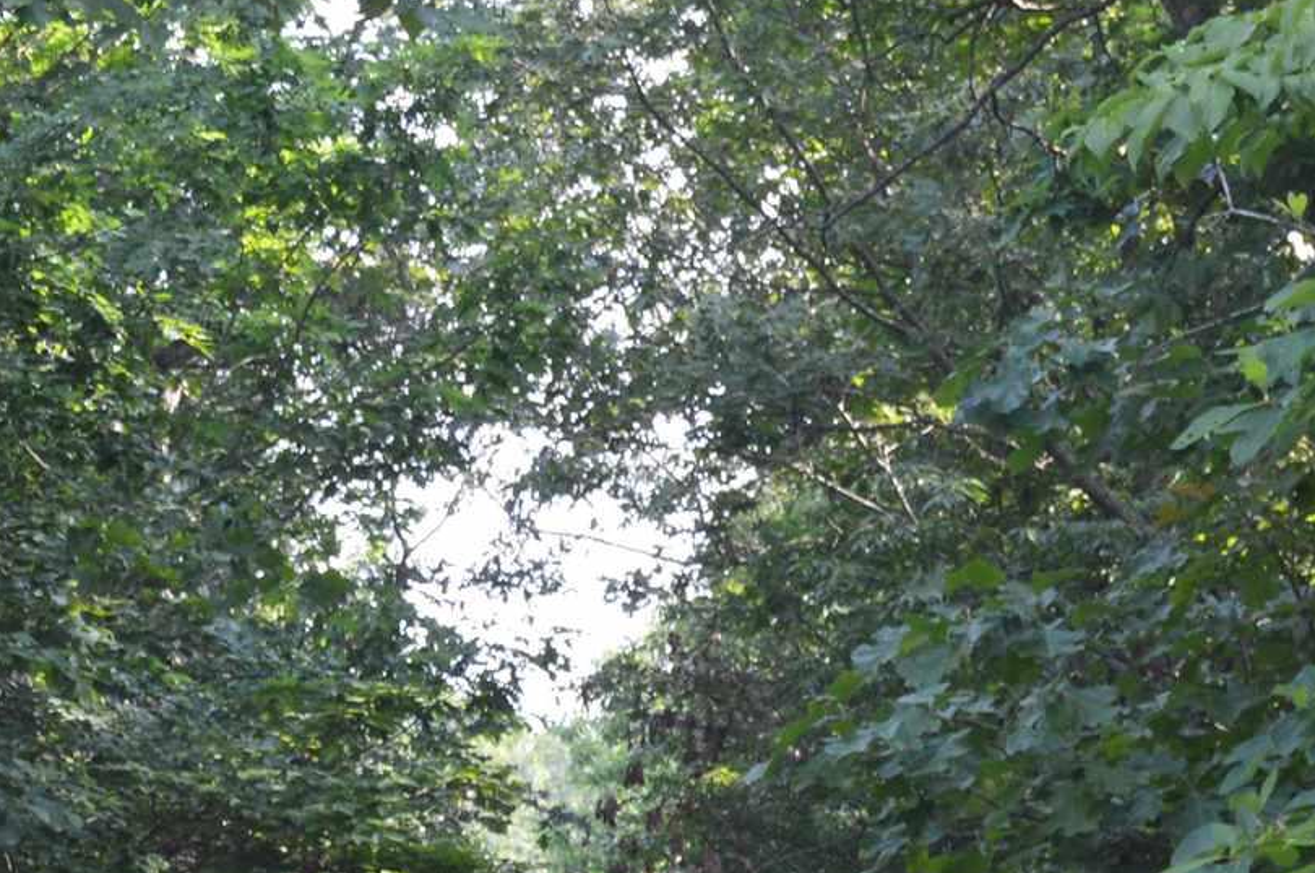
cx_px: 149
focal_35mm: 148
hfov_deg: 13.8
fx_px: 5400
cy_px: 1275
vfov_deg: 9.0
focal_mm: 26
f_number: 8
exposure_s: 1/60
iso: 400
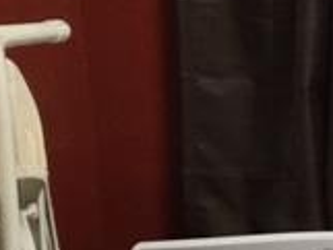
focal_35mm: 123
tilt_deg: -10.1
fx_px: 1184
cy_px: 231
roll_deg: +0.5
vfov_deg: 12.0
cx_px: 620
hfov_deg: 14.0
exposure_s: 1/30
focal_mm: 3.3
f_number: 2.4
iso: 80
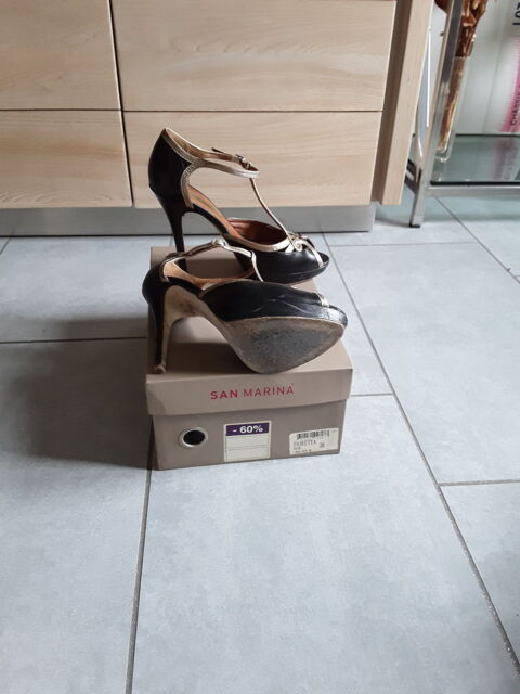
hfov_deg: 51.4
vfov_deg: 65.3
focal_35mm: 27
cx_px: 260
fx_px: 541
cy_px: 347
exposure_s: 1/33
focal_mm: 2.91
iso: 64
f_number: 1.9
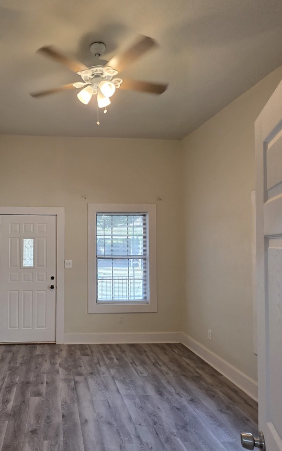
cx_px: 72
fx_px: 283
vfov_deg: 77.2
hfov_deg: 50.9
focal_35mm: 23
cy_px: 232
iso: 200
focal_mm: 2.2
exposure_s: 1/120
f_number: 1.9
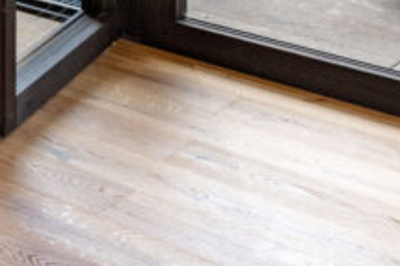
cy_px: -331
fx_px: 1077
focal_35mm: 97
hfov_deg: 13.3
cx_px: -638
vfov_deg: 11.9
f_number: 5.6
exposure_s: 1/10
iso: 160
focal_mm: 18
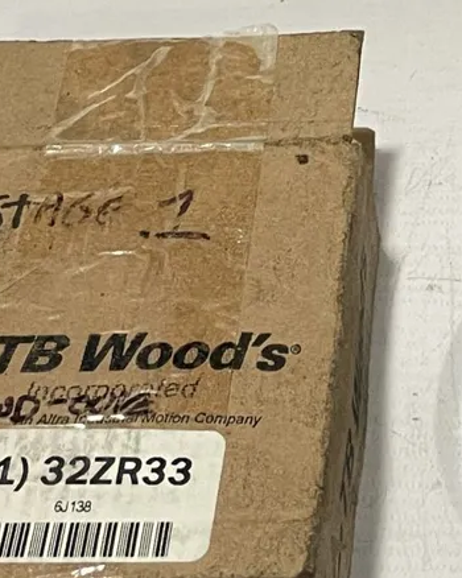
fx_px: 1984
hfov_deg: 13.0
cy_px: -322
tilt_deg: -36.8
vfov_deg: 15.2
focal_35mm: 116
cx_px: 513
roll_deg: -0.7
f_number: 1.6
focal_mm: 4.2
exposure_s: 1/60
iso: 160
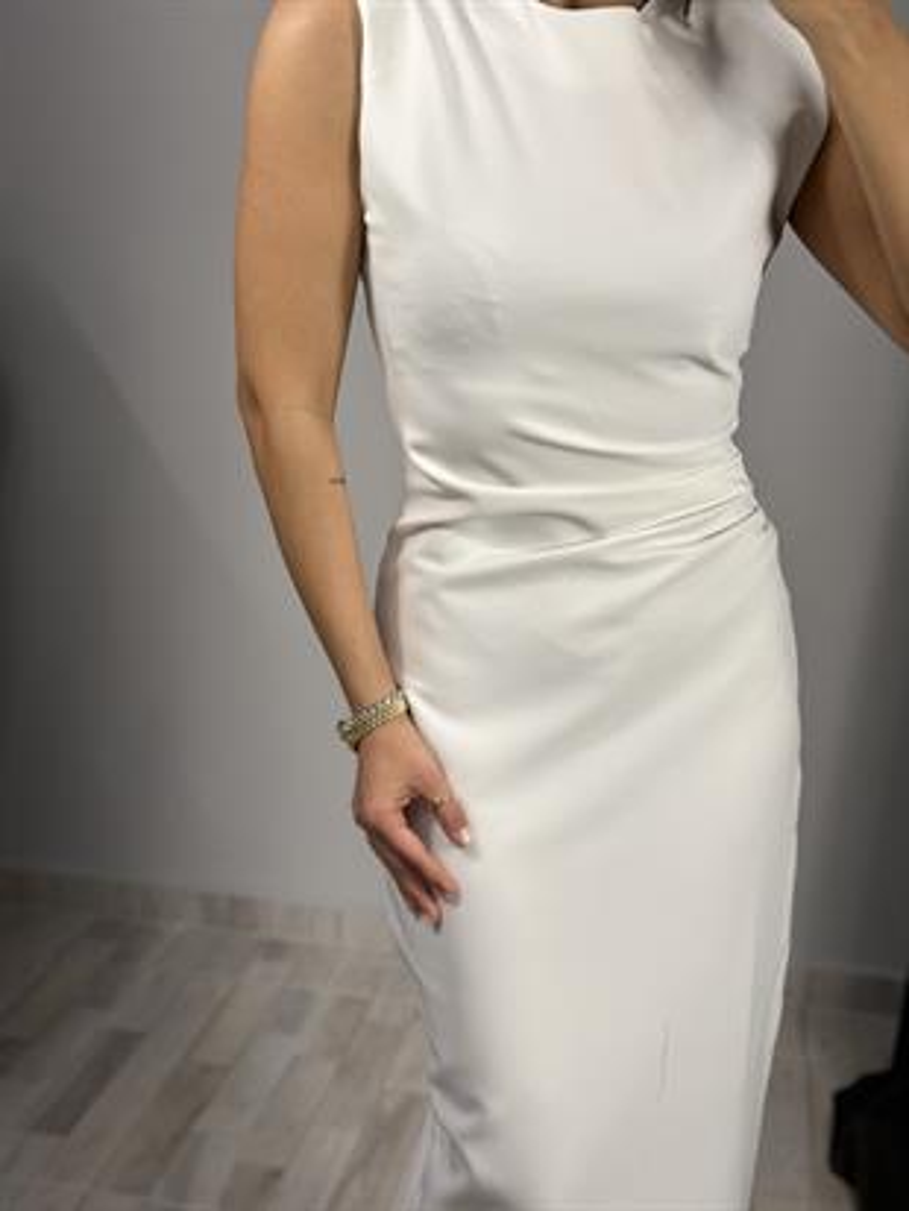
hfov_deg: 30.3
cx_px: 454
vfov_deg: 39.6
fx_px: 1680
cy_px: 606
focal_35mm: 48
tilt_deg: -40.5
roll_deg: +0.8
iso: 64
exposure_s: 1/155
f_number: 1.78
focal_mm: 6.86
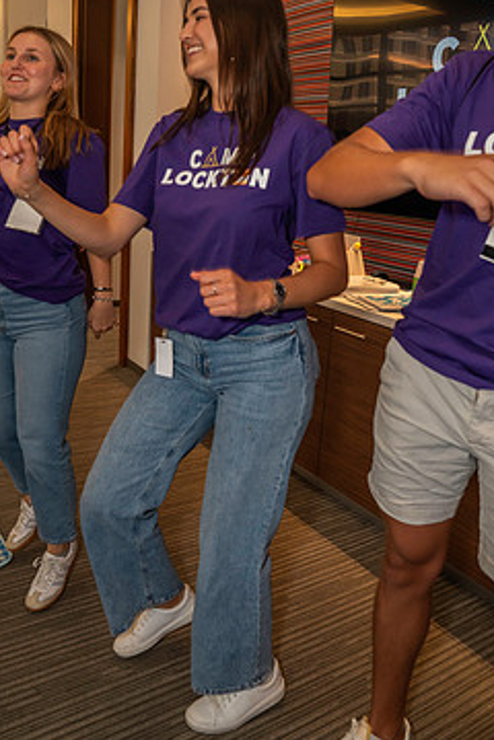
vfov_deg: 61.5
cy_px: 306
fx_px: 617
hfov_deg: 43.3
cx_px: 191
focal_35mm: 30
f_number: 5
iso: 1600
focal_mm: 24
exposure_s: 1/200
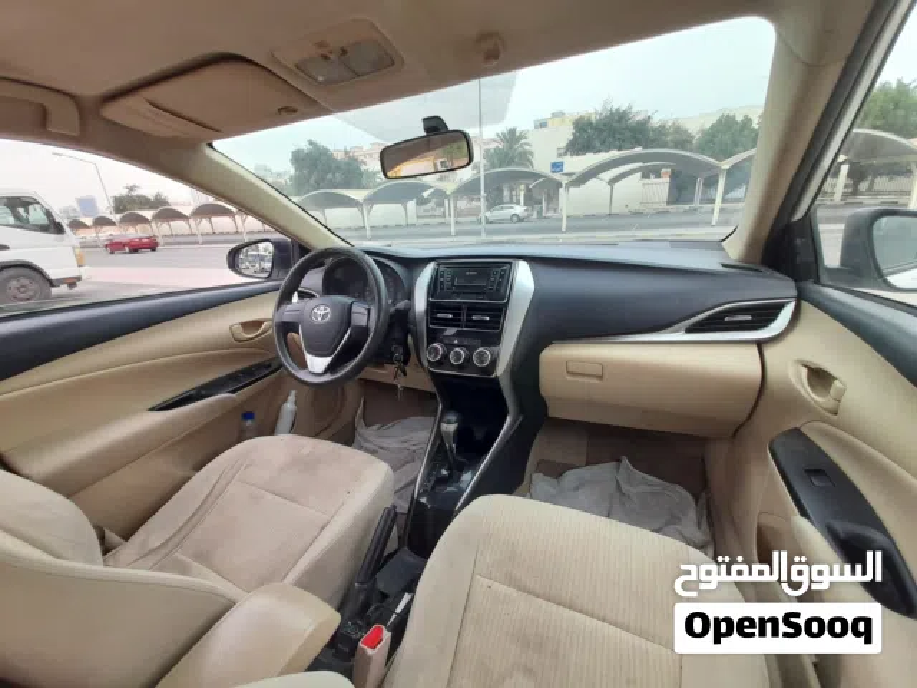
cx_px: 458
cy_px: 344
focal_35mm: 13
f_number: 2.2
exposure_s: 1/183
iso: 40
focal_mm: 1.42
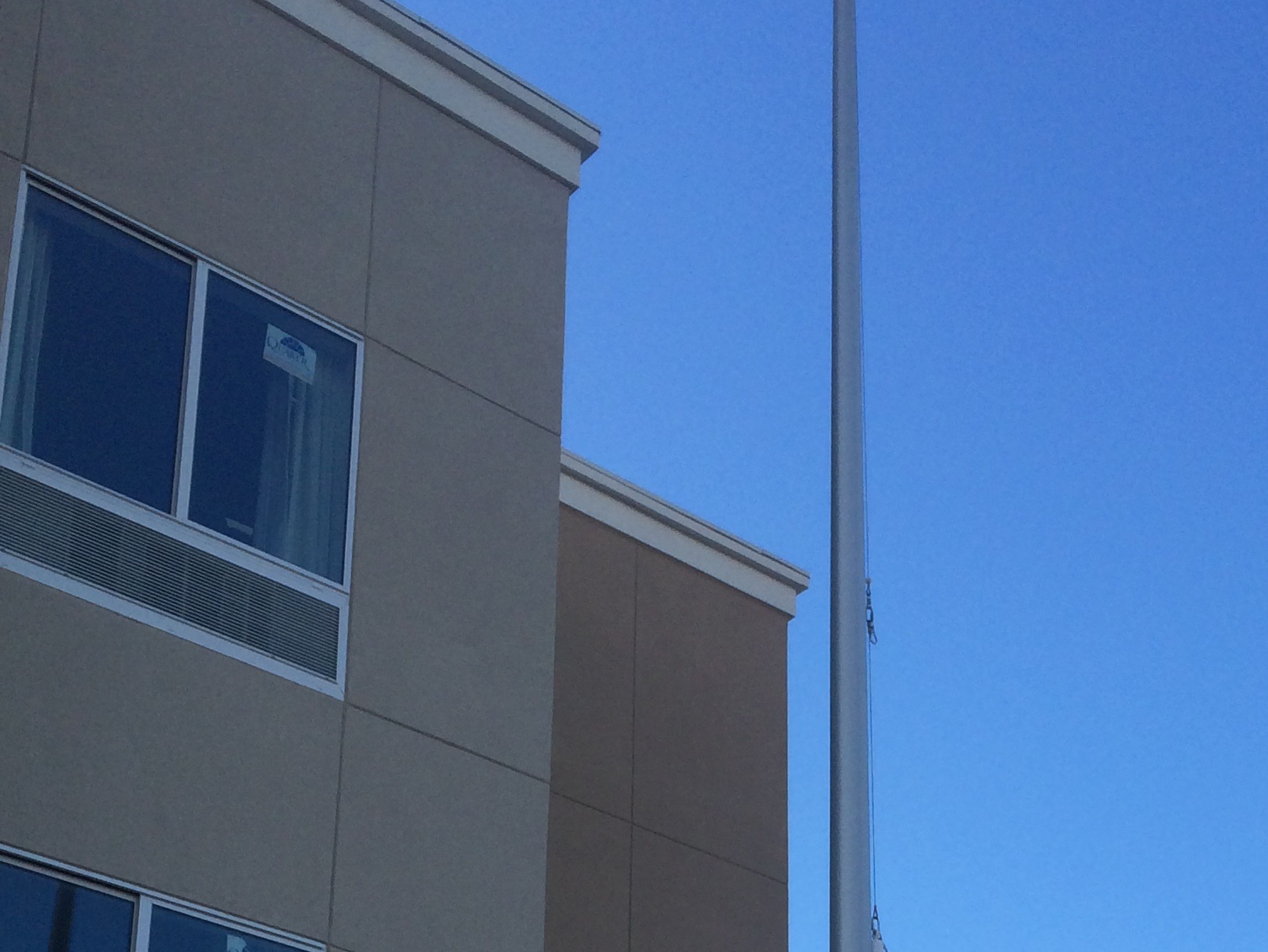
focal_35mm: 65
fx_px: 2381
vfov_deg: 20.7
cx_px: 811
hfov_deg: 29.7
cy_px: 1220
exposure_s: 1/1026
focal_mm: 4.12
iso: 32
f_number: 2.2
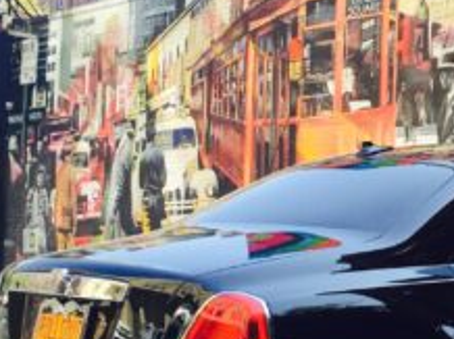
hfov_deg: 23.4
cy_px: 204
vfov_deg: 18.4
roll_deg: -2.8
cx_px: 454
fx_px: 1048
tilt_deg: +4.8
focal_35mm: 80
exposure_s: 1/370
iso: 32
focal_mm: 4.15
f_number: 2.2
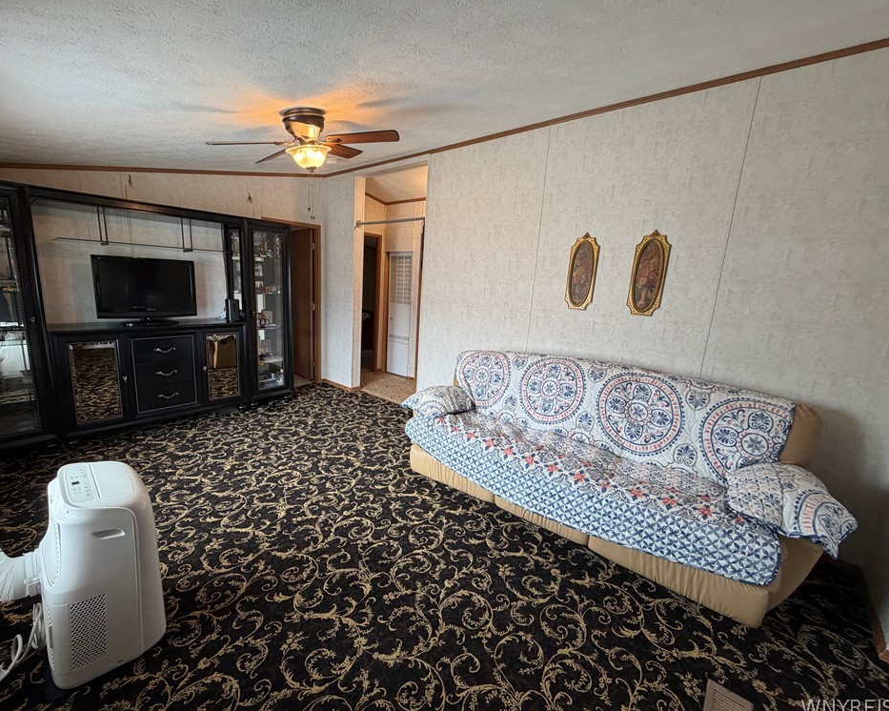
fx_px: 395
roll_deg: -2.2
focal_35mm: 15
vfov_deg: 84.0
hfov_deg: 96.6
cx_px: 413
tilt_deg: -11.9
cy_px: 357
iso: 200
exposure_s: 1/60
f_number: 2.2
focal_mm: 2.22
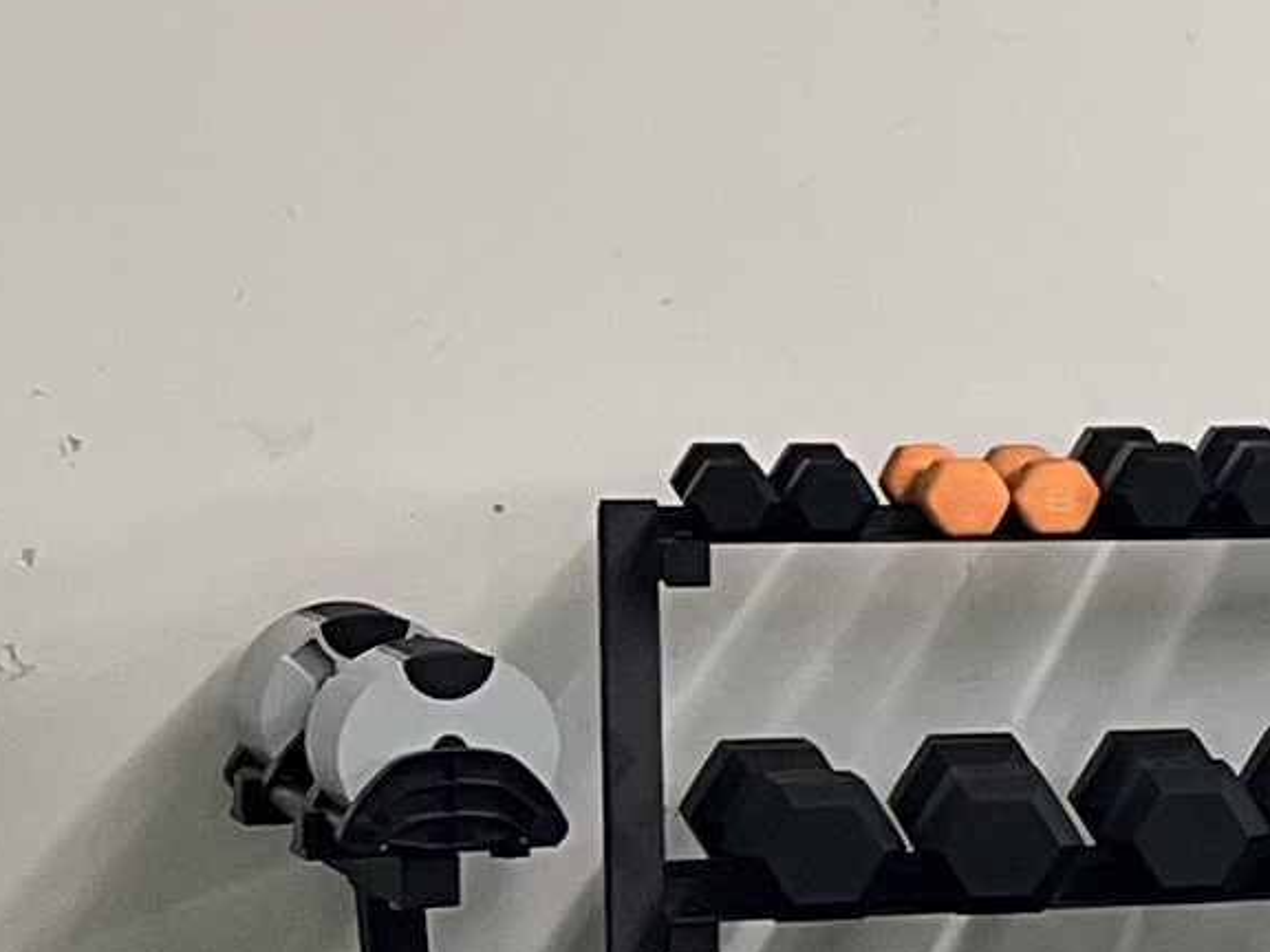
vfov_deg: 8.2
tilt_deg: -3.7
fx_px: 6677
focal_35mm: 182
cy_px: 416
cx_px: 3779
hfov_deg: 8.9
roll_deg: -0.9
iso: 125
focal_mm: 5.7
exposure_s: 1/120
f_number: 1.5
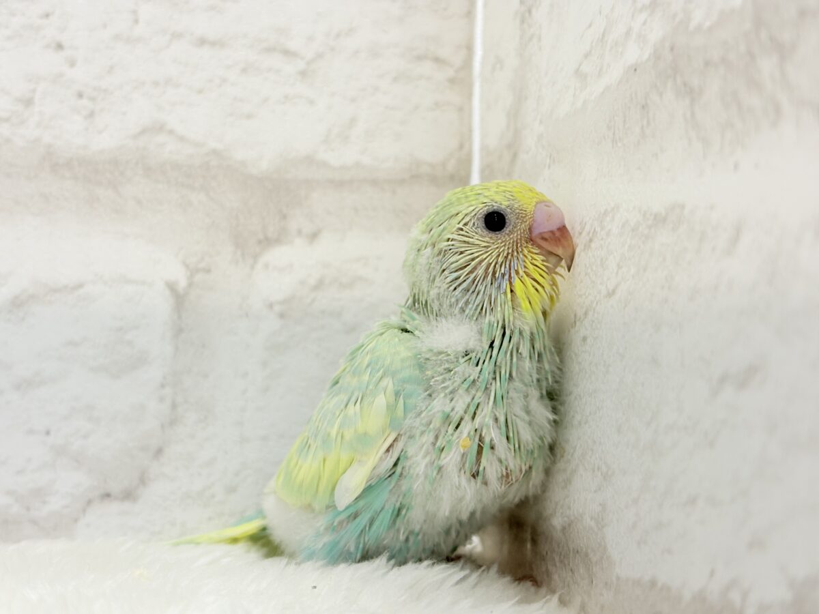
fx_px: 1230
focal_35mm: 52
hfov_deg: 36.8
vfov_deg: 28.0
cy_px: 307
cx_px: 410
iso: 80
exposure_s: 1/100
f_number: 1.6
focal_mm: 5.96
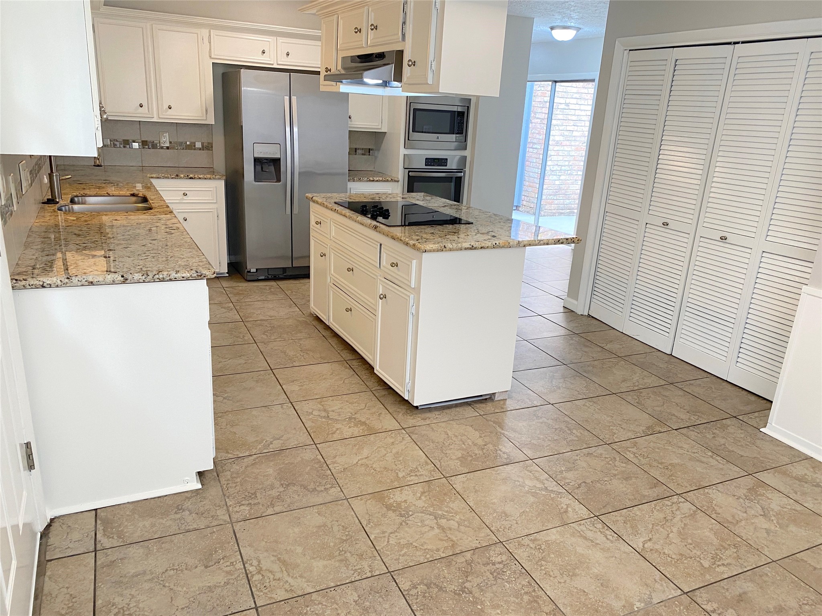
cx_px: 411
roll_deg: -3.0
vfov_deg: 53.1
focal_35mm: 26
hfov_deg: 67.3
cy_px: 308
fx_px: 617
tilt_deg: -17.9
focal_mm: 4.25
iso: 80
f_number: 1.8
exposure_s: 1/60
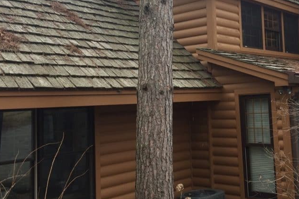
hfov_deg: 40.0
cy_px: 68
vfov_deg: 27.4
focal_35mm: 49
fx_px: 407
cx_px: 192
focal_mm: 4.15
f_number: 2.2
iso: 32
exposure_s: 1/195
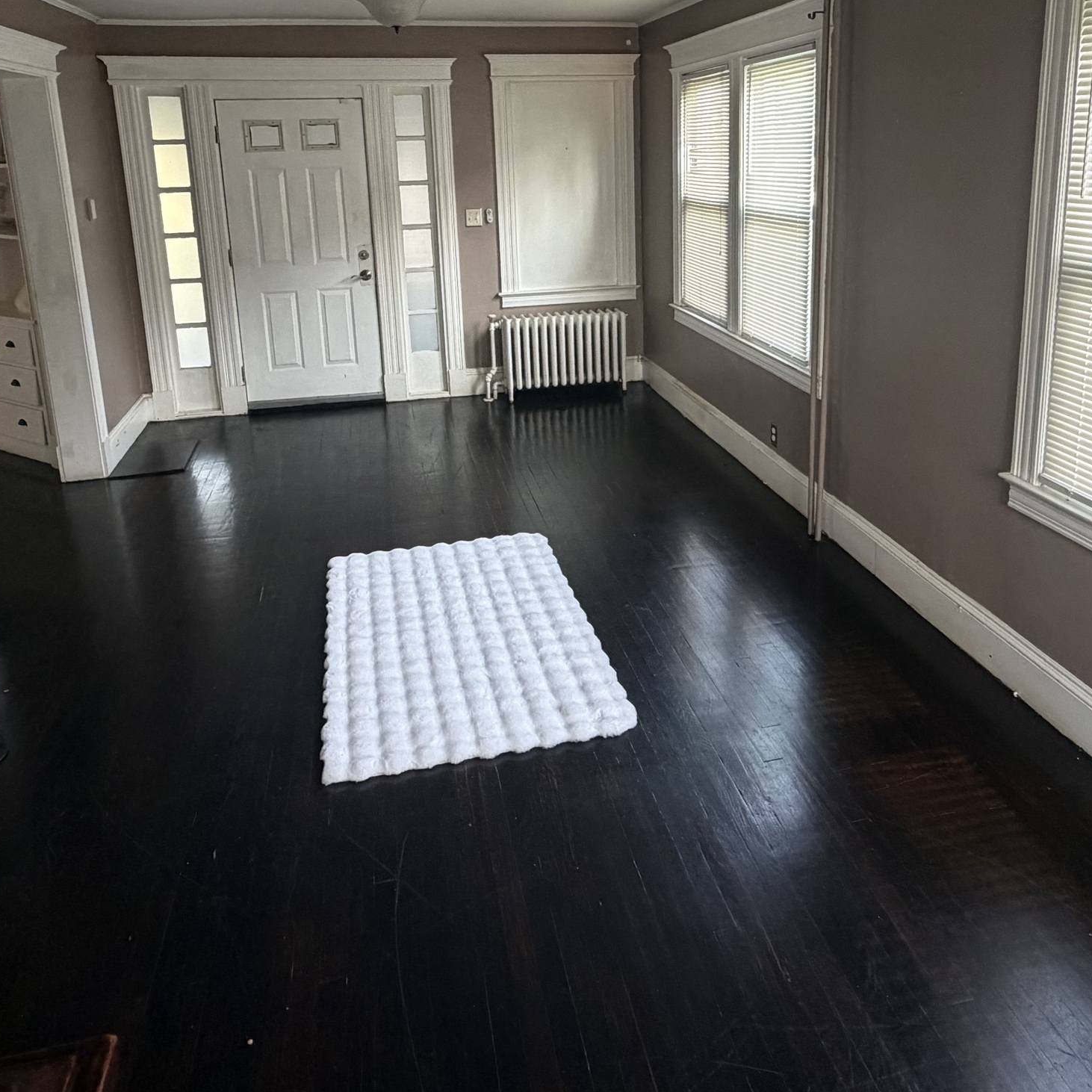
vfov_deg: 59.2
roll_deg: +1.2
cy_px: 346
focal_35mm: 26
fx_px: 928
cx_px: 611
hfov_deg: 60.8
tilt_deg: -12.5
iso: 250
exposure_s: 1/121
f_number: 2.2
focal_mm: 2.22
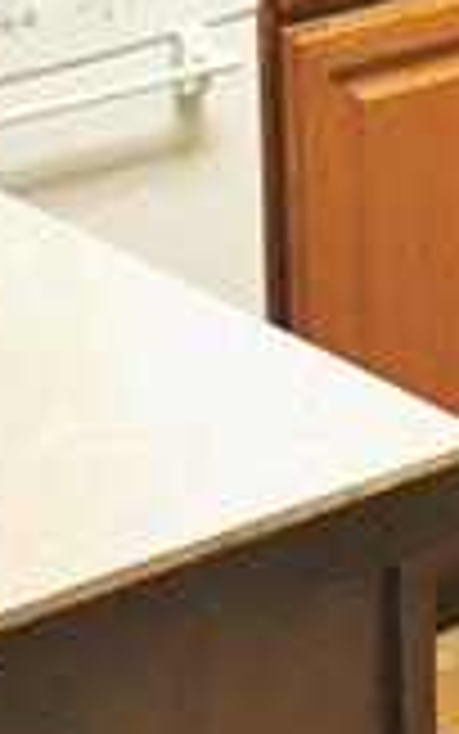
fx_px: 2900
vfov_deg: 13.6
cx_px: 652
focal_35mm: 145
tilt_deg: -6.5
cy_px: -369
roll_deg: +0.7
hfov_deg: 8.9
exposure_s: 1/30
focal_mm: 4.15
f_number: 2.2
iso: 50
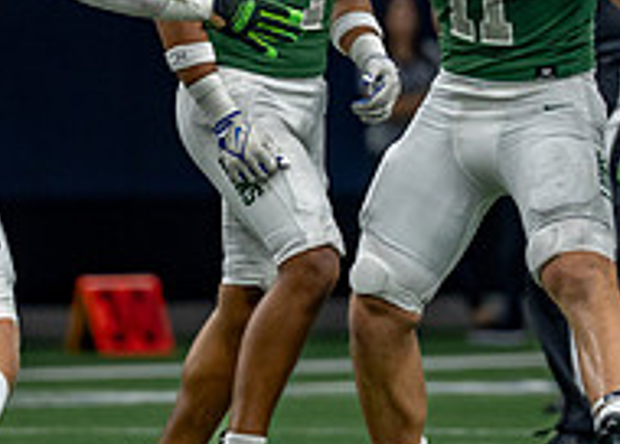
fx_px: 14308
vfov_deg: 1.8
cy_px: -83
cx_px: 278
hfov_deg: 2.5
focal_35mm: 812
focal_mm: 200
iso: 1600
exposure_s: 1/1000
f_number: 2.8
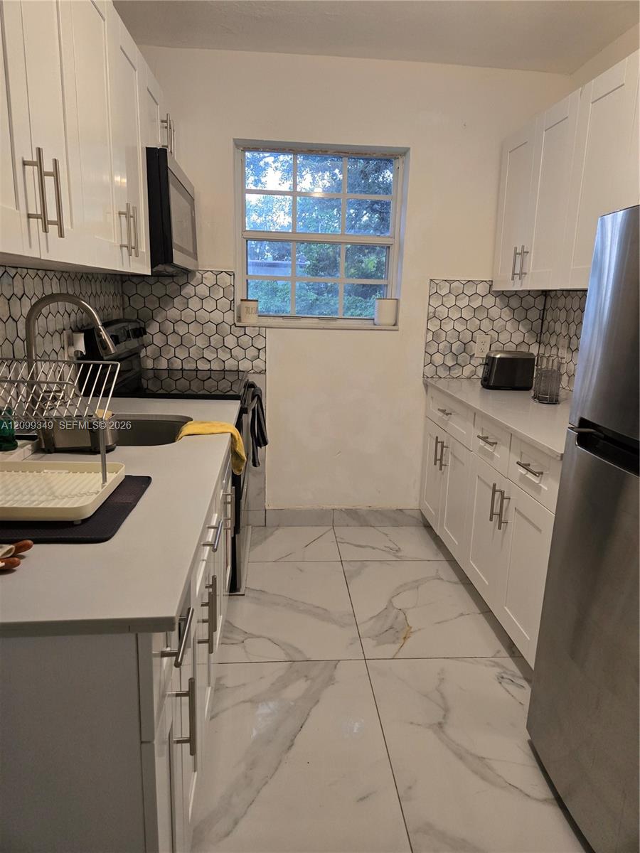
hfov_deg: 58.9
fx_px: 567
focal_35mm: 23
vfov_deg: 73.9
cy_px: 426
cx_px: 320
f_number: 1.8
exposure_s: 1/120
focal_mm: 5.4
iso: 400
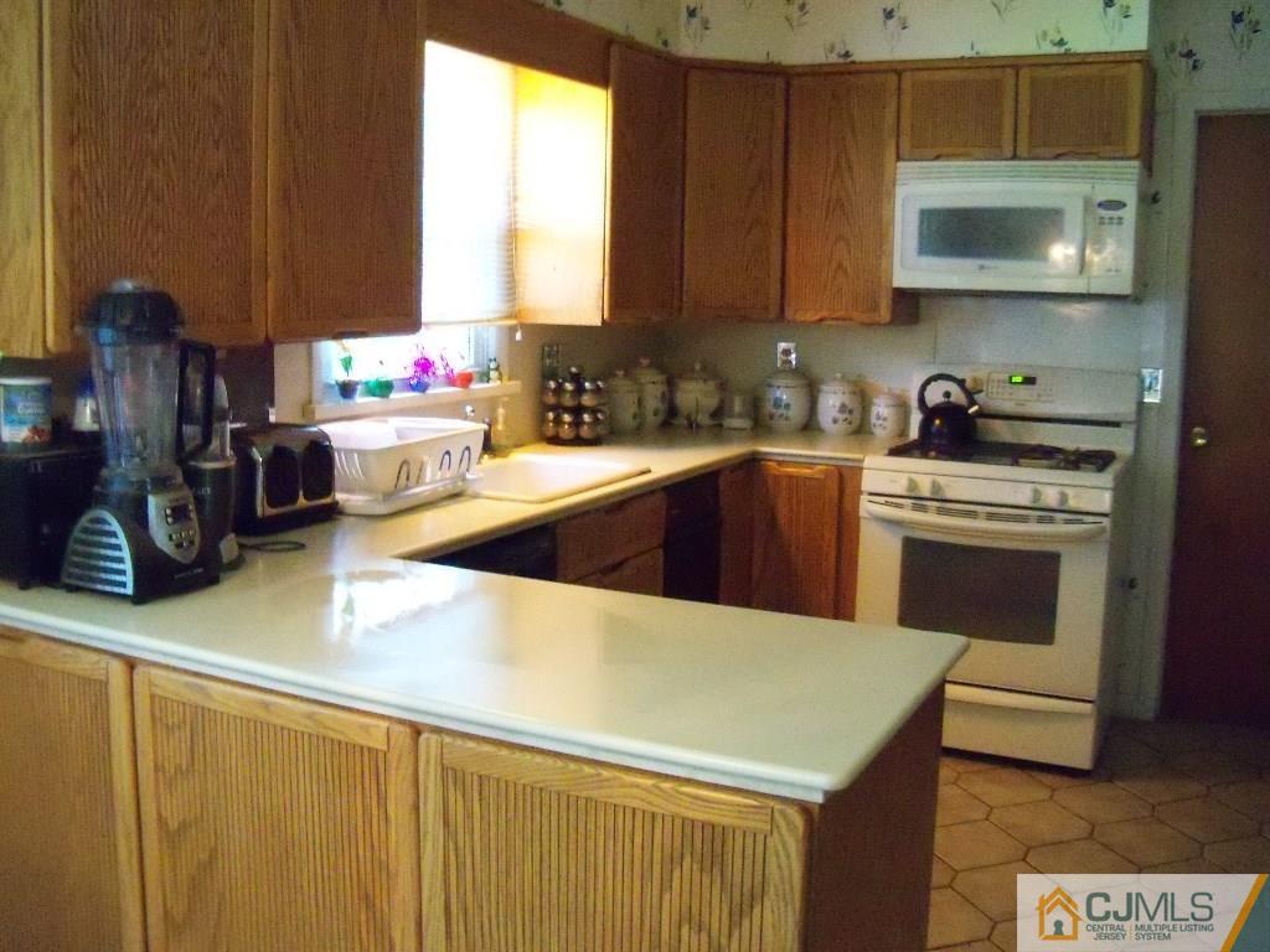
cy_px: 476
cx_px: 635
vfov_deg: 40.7
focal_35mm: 35
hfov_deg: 52.6
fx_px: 1284
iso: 1600
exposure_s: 1/25
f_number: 3.5
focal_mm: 6.2
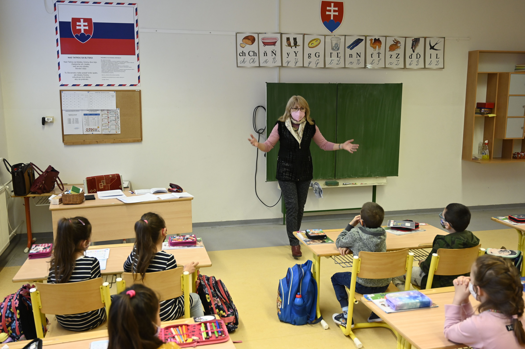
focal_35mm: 33
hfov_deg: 57.3
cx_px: 262
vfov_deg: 39.9
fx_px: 481
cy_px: 174
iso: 1600
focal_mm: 33
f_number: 4
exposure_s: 1/200
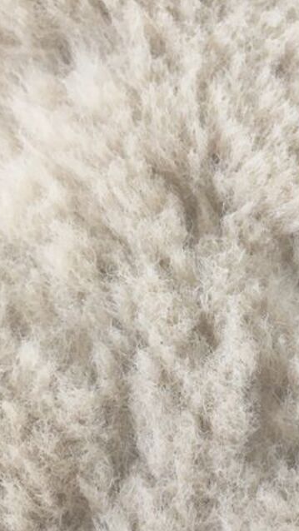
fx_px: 930
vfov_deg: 31.9
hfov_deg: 18.2
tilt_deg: -78.3
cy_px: 261
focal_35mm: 66
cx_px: 217
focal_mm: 4.15
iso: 40
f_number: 2.2
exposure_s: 1/33
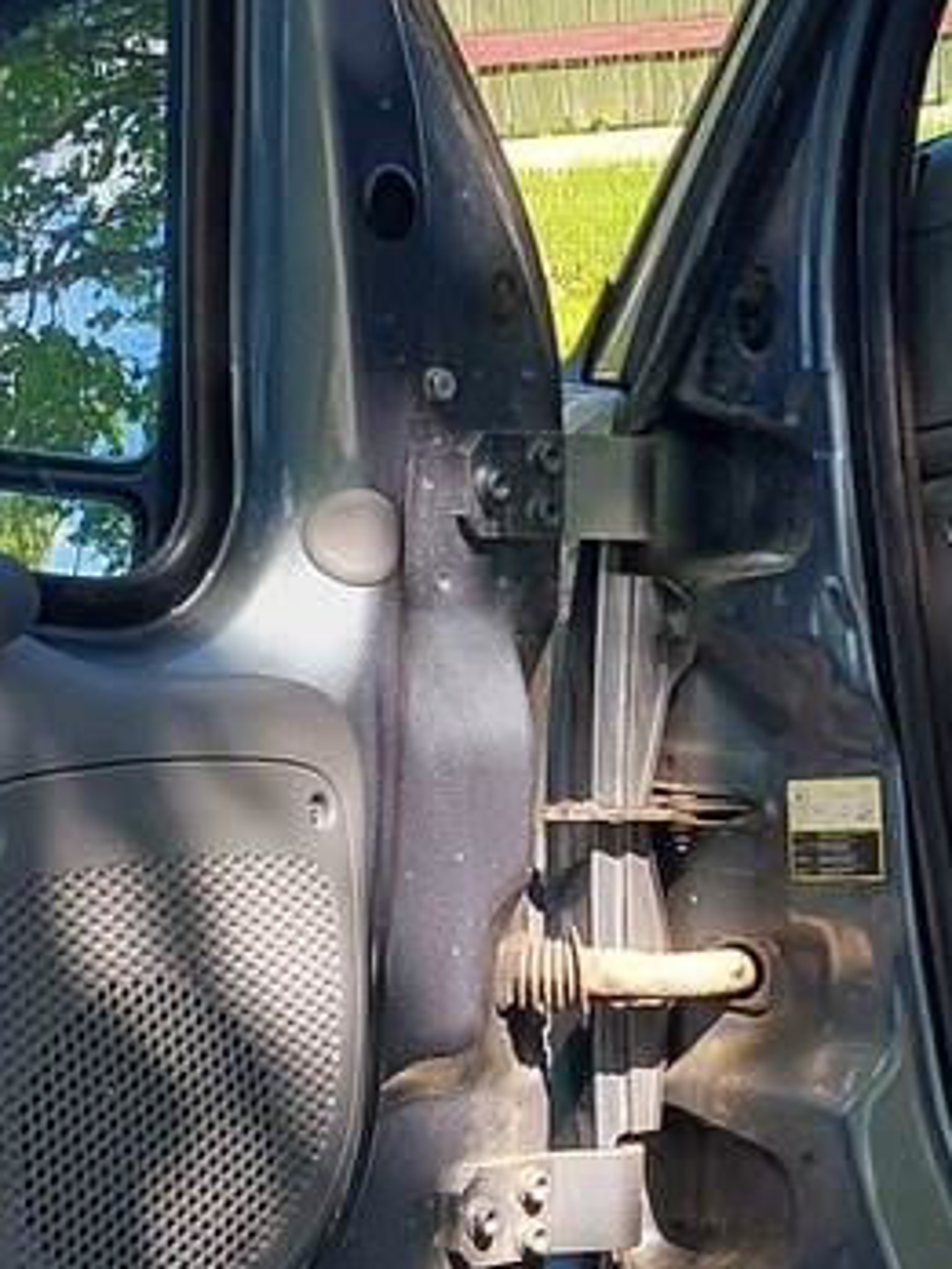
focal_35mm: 124
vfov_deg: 15.8
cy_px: 1014
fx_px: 4547
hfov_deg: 11.8
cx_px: 1018
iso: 20
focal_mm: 4
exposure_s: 1/139
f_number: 1.8
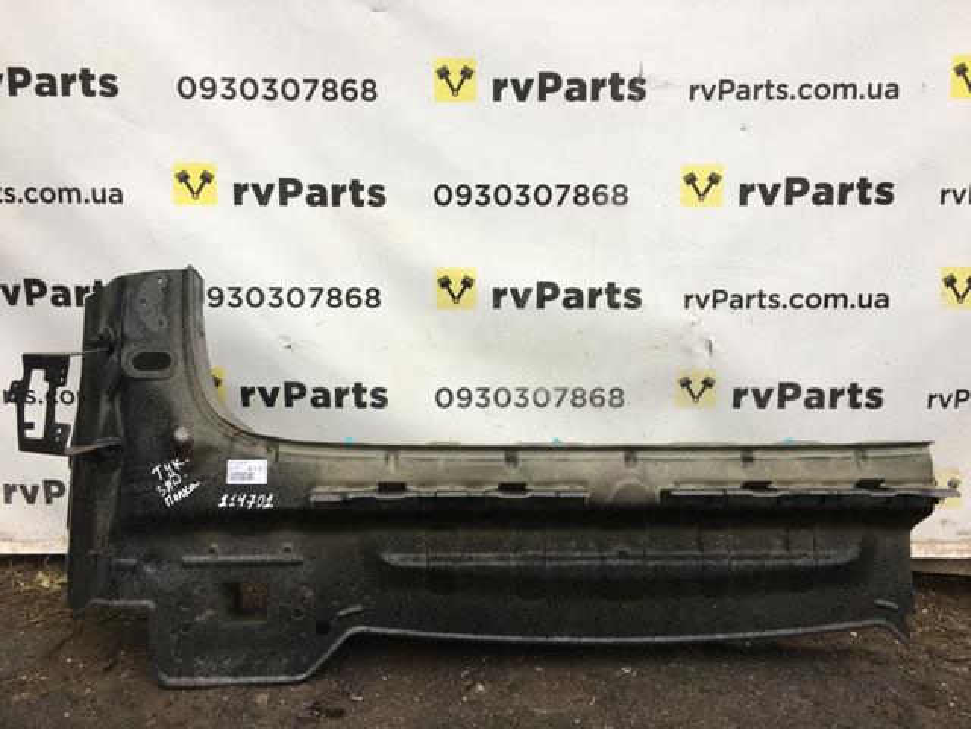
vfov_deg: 48.2
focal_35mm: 29
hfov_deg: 61.7
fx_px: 813
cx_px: 486
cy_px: 364
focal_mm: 4.15
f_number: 2.2
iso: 40
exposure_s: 1/100
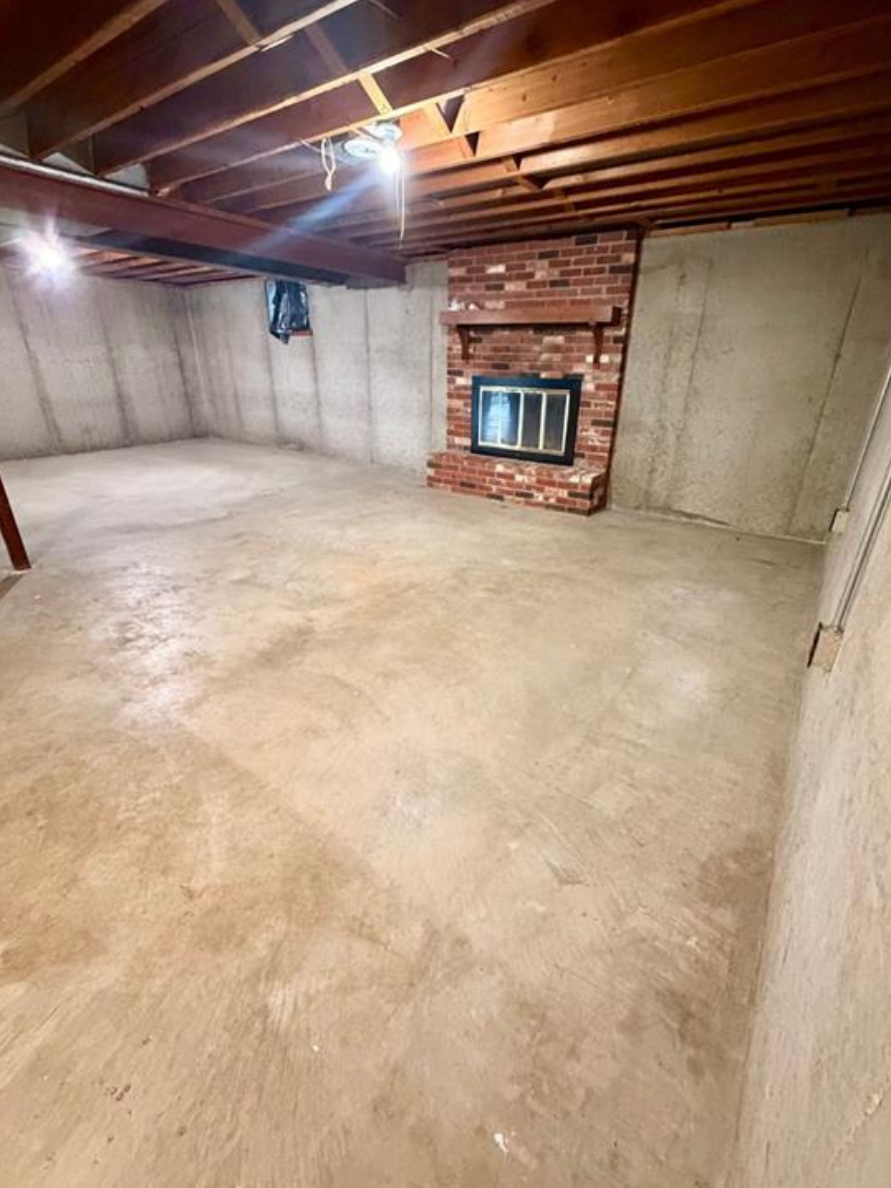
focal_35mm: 15
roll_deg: -1.1
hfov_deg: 81.7
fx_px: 515
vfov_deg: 98.1
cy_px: 582
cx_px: 459
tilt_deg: -23.3
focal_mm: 2.22
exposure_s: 1/40
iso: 1000
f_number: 2.2
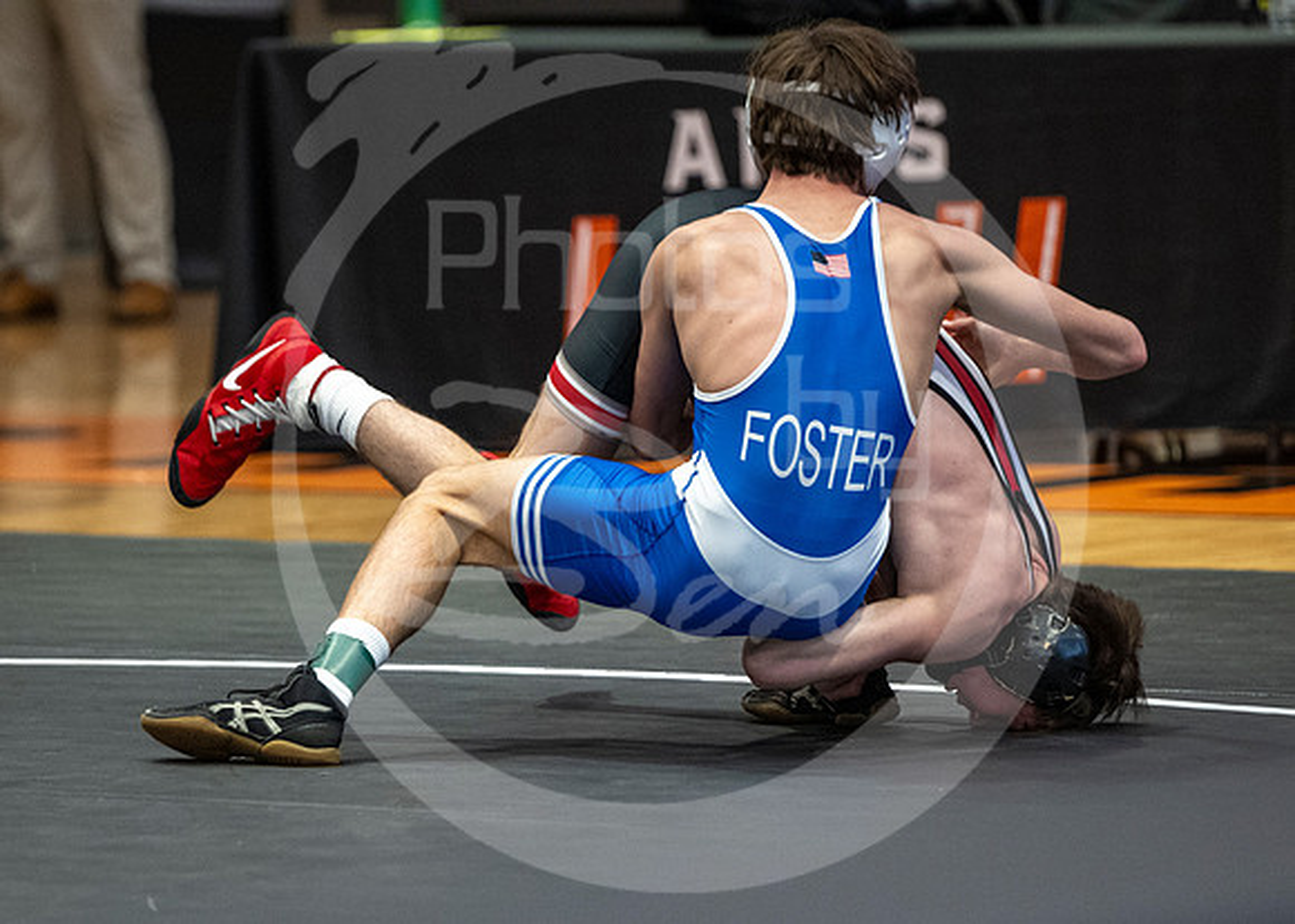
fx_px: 12490
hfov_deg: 5.9
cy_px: 788
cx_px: 552
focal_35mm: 340
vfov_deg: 4.2
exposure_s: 1/1000
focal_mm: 190
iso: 3200
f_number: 2.8
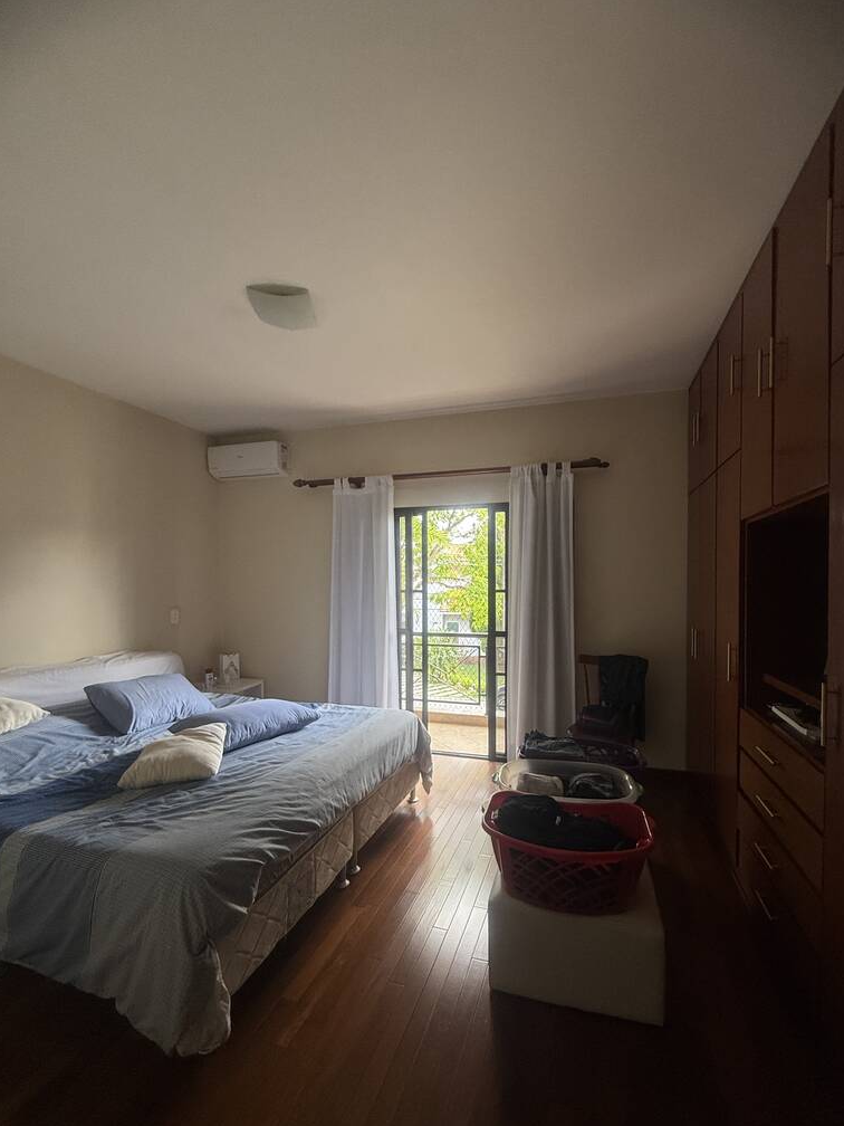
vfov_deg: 98.0
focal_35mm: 15
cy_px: 598
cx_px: 445
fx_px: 488
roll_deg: +0.3
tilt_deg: +0.2
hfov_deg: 81.7
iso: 160
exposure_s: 1/99
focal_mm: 2.22
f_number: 2.2
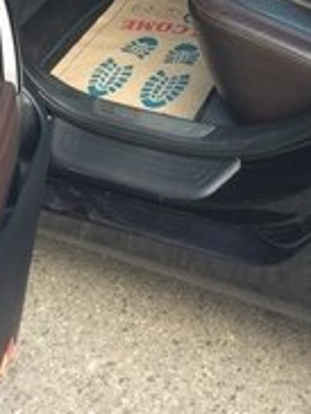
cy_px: -64
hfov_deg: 18.4
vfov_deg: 22.9
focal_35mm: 79
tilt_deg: -33.8
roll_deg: +5.4
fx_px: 944
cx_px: 281
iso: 32
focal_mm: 4.15
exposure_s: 1/33
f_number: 2.2
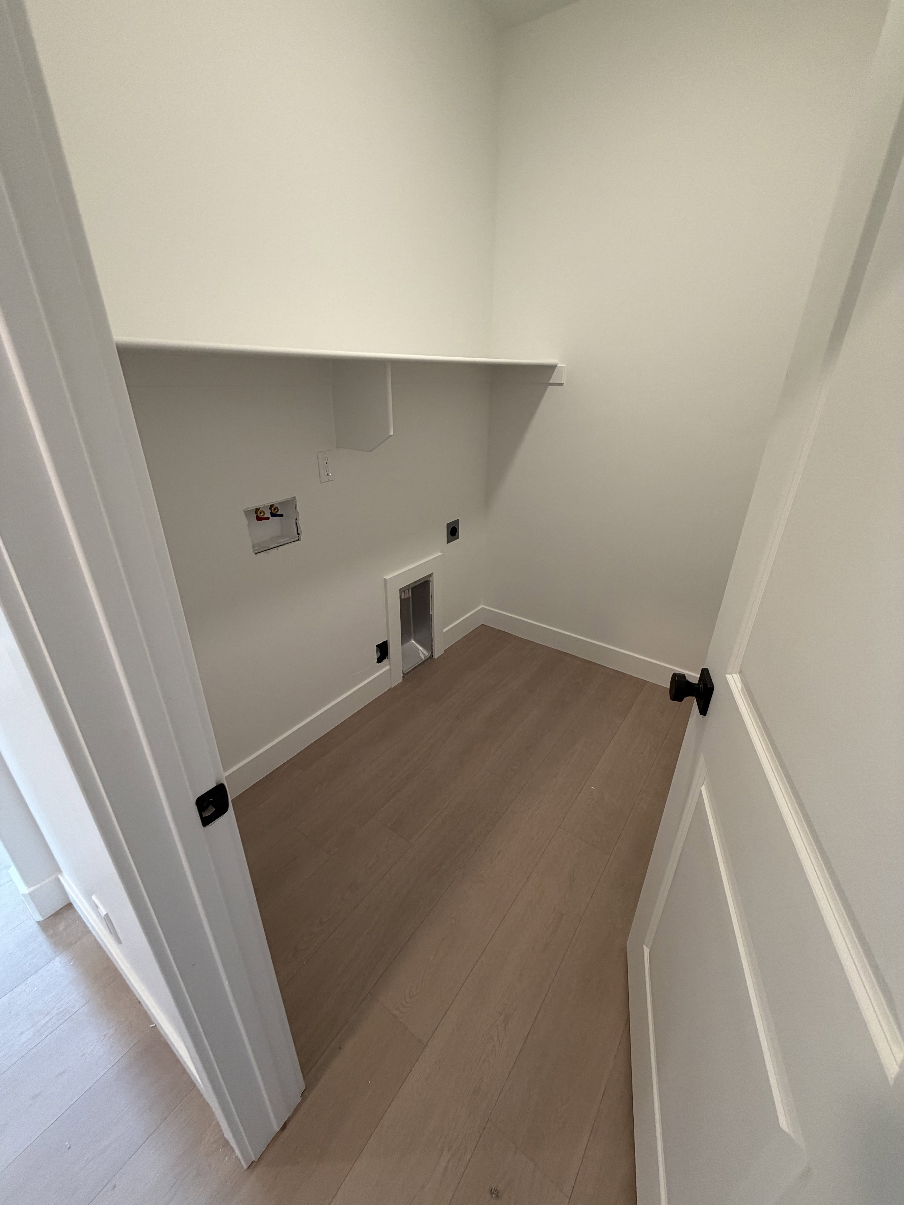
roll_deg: -0.5
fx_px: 487
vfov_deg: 102.1
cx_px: 452
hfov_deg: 85.7
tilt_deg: -26.0
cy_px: 602
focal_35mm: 14
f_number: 2.2
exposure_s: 1/120
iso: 250
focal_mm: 2.22
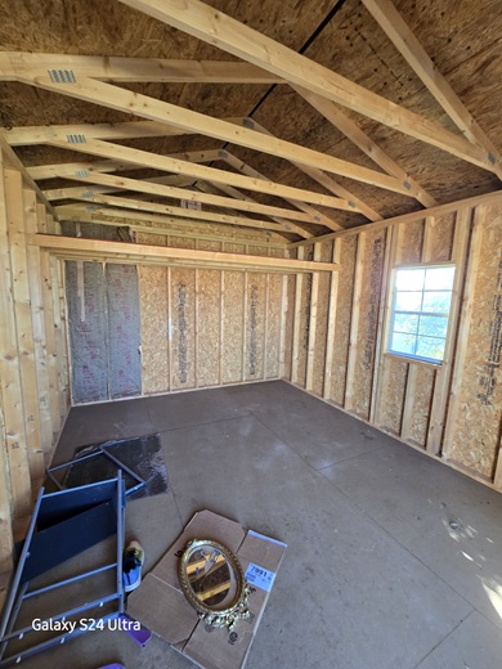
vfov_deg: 106.2
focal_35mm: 13
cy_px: 334
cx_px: 251
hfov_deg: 89.9
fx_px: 251
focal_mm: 2.2
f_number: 2.2
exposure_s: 1/60
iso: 160
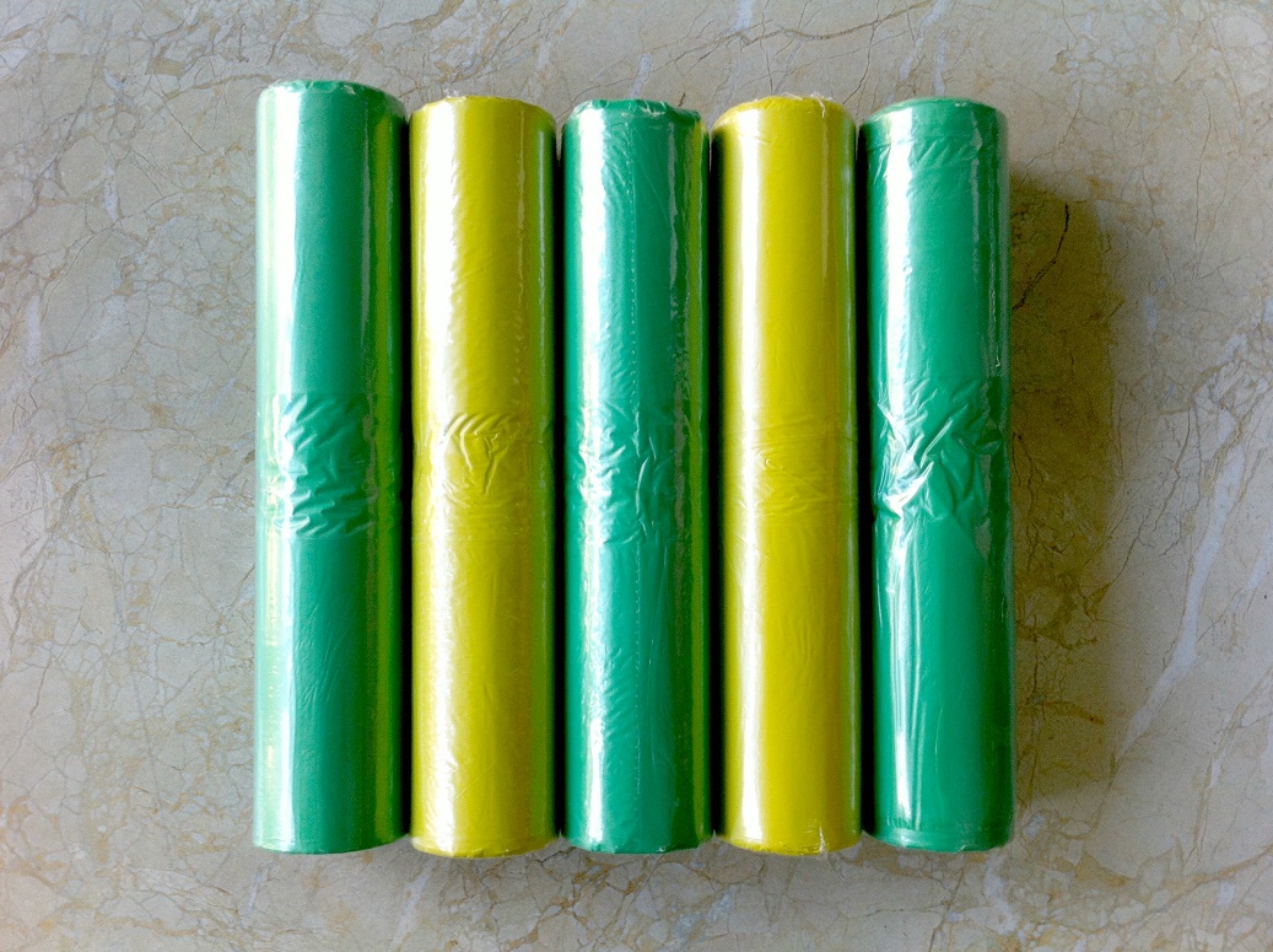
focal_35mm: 35
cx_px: 636
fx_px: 1285
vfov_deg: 40.6
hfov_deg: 52.7
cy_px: 476
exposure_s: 1/30
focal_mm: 3.85
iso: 80
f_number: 2.8
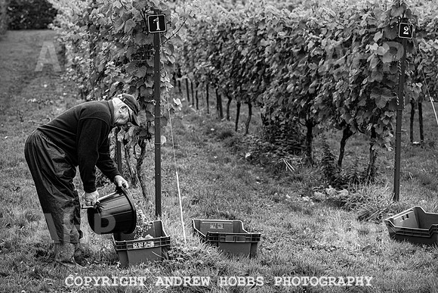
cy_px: 168
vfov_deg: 14.9
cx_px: 151
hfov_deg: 22.2
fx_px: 1115
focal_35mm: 92
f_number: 4
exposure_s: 1/500
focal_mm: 70
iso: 560
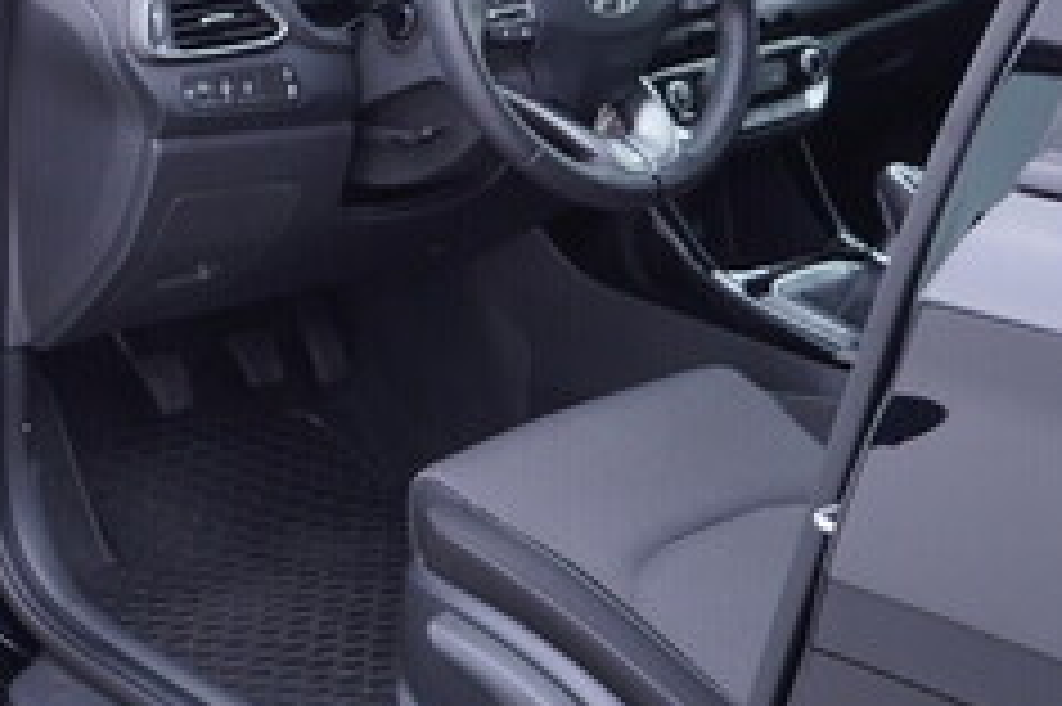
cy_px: 196
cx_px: -81
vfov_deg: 16.2
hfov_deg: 22.9
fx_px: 2476
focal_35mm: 84
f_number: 2.8
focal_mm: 24
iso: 125
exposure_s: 1/40
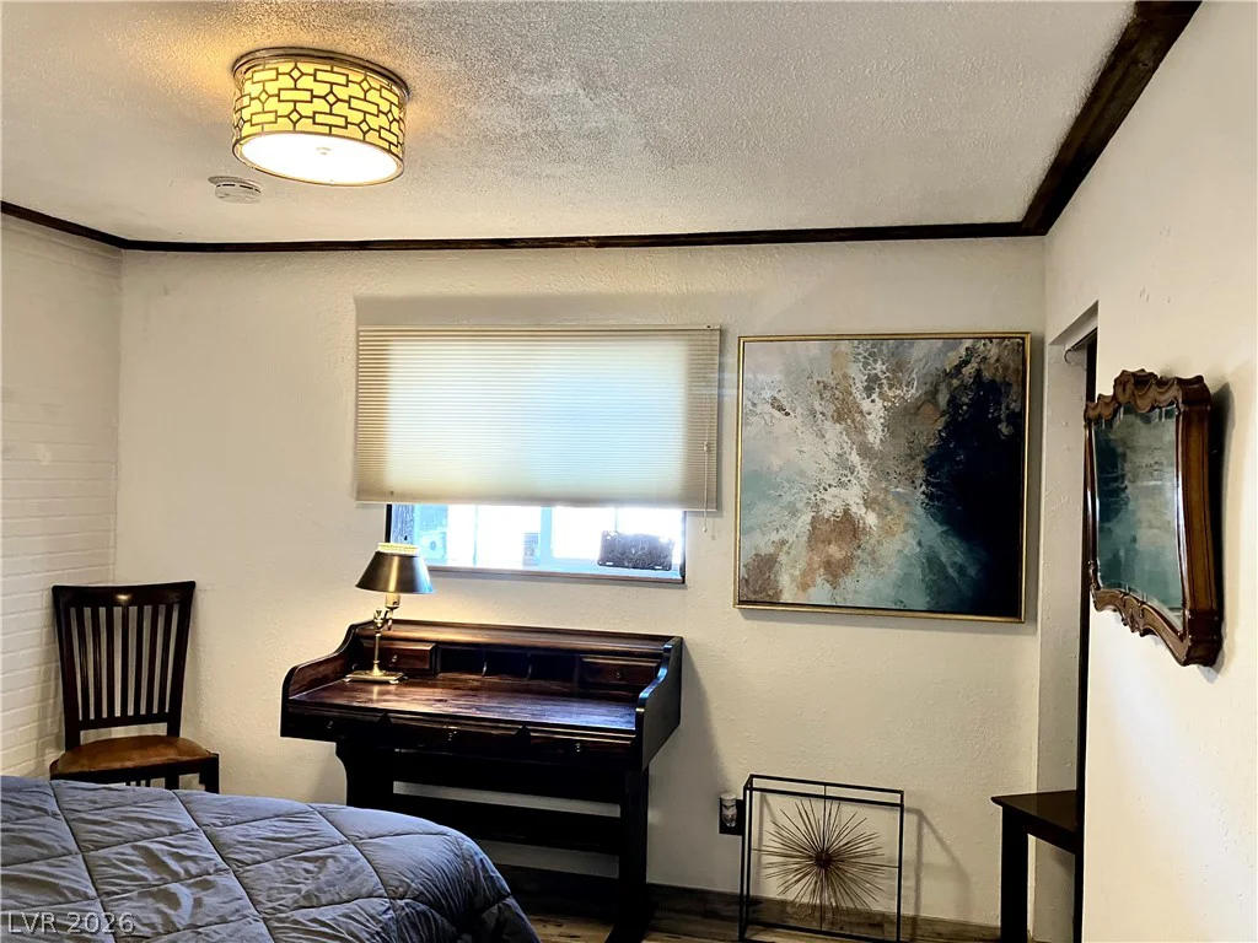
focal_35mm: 28
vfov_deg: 49.7
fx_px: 1018
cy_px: 472
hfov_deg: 63.4
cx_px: 629
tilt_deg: +1.0
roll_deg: -1.1
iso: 160
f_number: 1.8
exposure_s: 1/60
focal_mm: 3.99
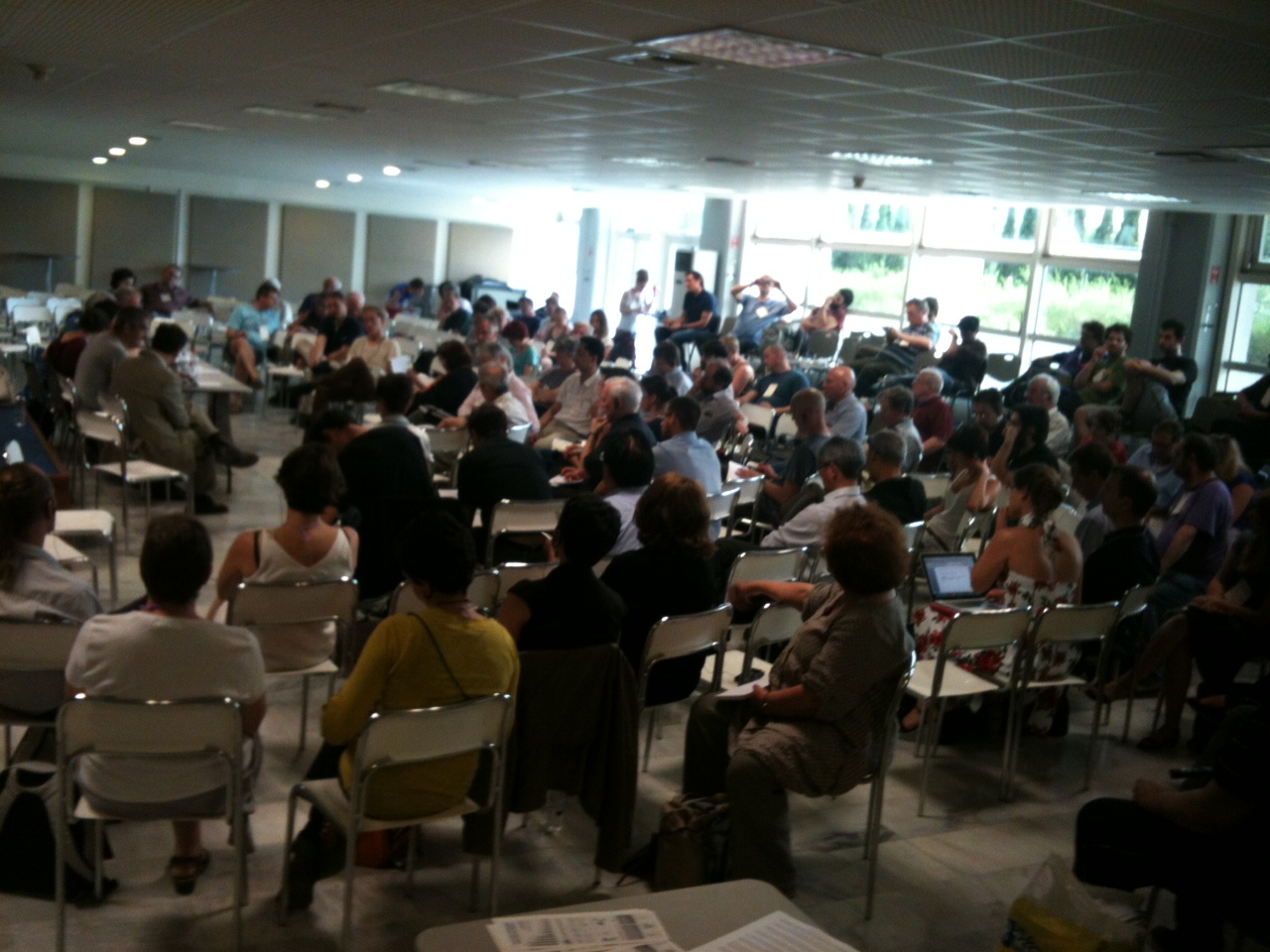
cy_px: 476
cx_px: 635
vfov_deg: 40.7
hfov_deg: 52.6
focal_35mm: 35
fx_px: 1284
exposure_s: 1/20
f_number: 2.8
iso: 80
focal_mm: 3.85
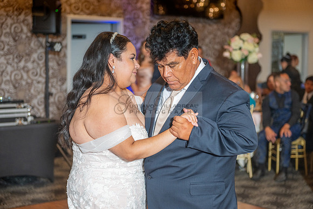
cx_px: 156
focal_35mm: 70
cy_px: 104
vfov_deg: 19.5
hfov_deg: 28.8
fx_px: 609
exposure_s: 1/250
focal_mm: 70
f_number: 2.8
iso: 500
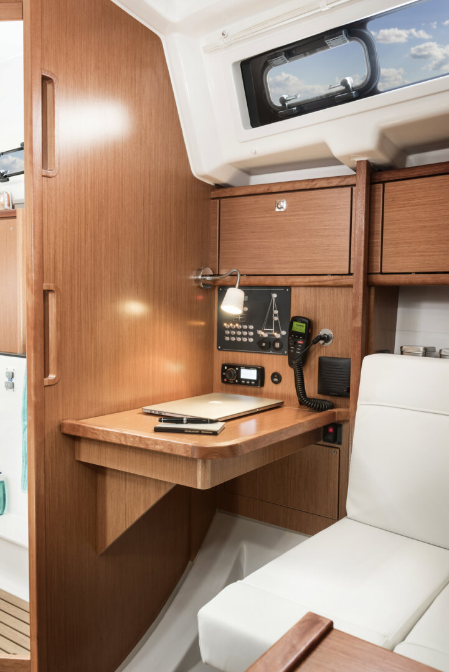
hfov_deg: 41.2
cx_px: 224
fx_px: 598
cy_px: 336
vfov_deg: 58.7
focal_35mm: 32
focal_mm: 32
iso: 100
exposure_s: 1.6
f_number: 16
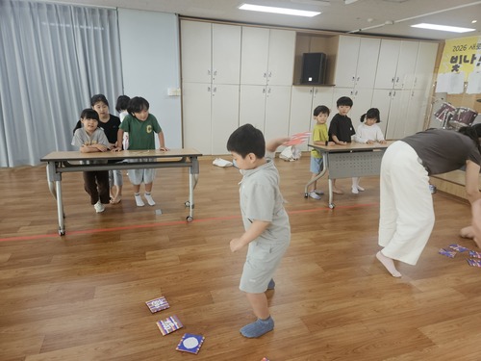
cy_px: 180
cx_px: 240
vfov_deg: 58.9
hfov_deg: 73.9
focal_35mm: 23
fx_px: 320
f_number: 1.8
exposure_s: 1/120
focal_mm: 5.4
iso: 200
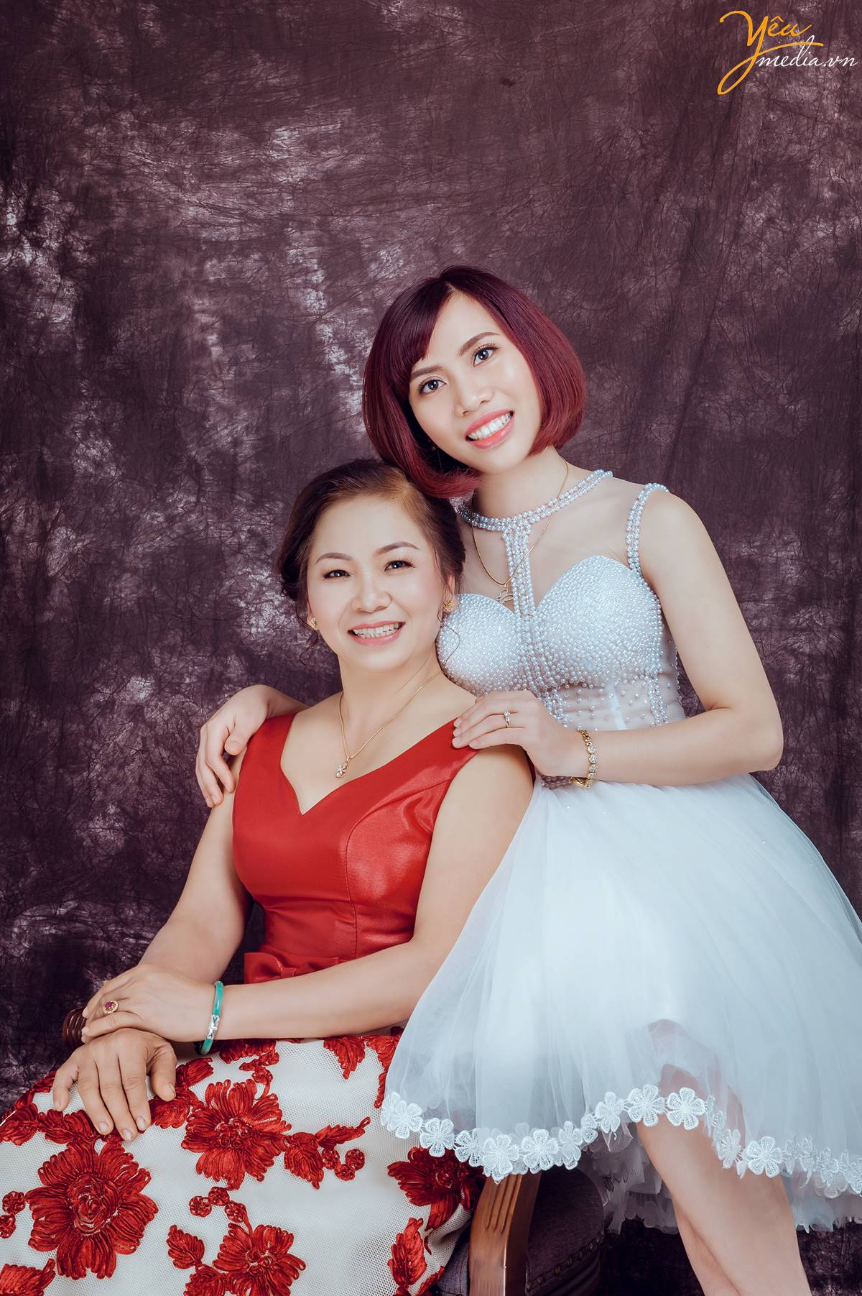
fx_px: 2013
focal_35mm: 56
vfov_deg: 35.7
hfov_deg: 24.2
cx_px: 431
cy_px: 648
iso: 100
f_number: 13
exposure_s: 1/160
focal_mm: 56
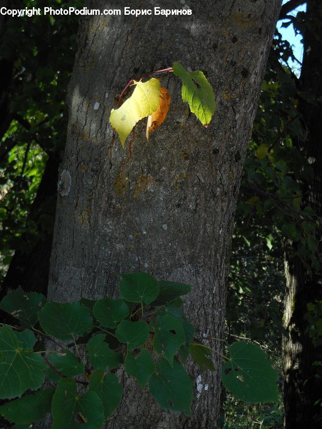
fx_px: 1079
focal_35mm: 87
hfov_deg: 17.0
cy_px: 214
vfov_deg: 22.5
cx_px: 161
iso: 80
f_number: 4.6
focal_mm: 15.5
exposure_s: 1/125
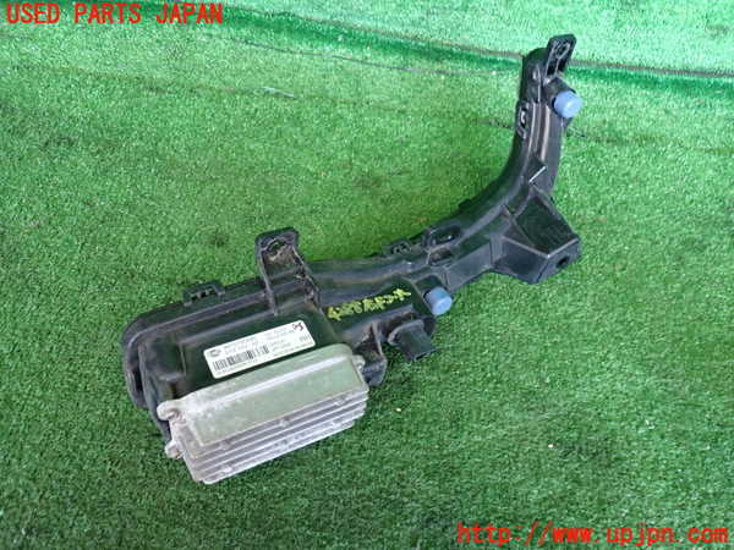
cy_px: 275
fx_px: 636
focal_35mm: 30
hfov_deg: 60.0
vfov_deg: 46.8
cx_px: 367
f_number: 2.3
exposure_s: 1/30
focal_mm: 5.4
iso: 320
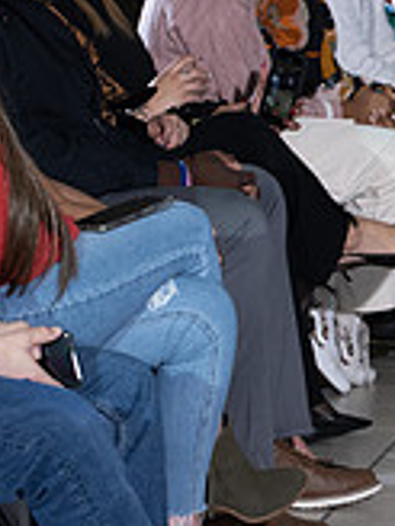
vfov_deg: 6.9
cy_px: 149
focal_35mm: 289
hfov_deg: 5.1
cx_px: 755
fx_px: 4397
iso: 1250
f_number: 5
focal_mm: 85
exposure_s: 1/160
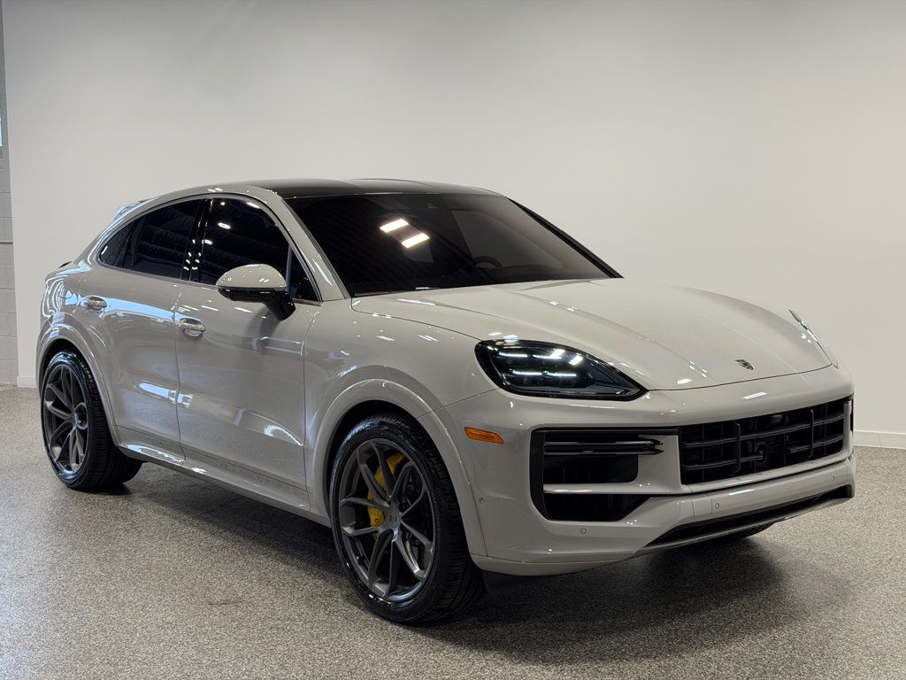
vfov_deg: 30.3
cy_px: 340
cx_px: 453
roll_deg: +0.1
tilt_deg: -6.4
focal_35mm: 48
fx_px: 1256
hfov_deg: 39.7
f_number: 1.78
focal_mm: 6.76
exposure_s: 1/257
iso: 64
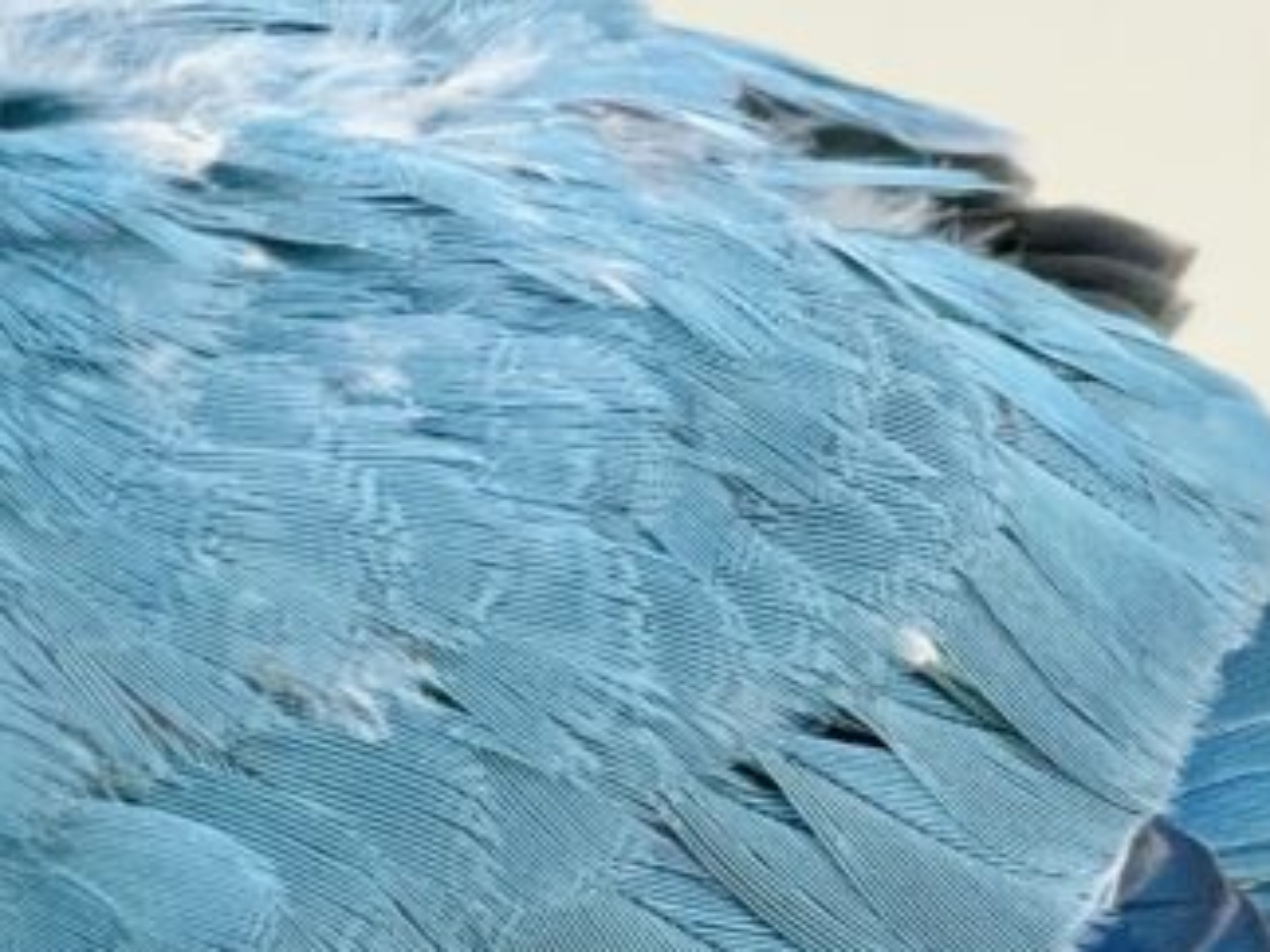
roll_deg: +1.1
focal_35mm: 193
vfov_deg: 7.7
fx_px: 7078
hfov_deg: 10.0
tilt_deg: -7.7
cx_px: -543
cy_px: 822
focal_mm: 6
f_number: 2
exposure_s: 1/122
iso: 160
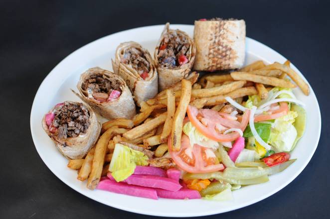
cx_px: 165
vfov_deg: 25.7
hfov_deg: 37.9
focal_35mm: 52
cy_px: 110
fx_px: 481
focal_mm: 35
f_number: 2.5
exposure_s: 1/80
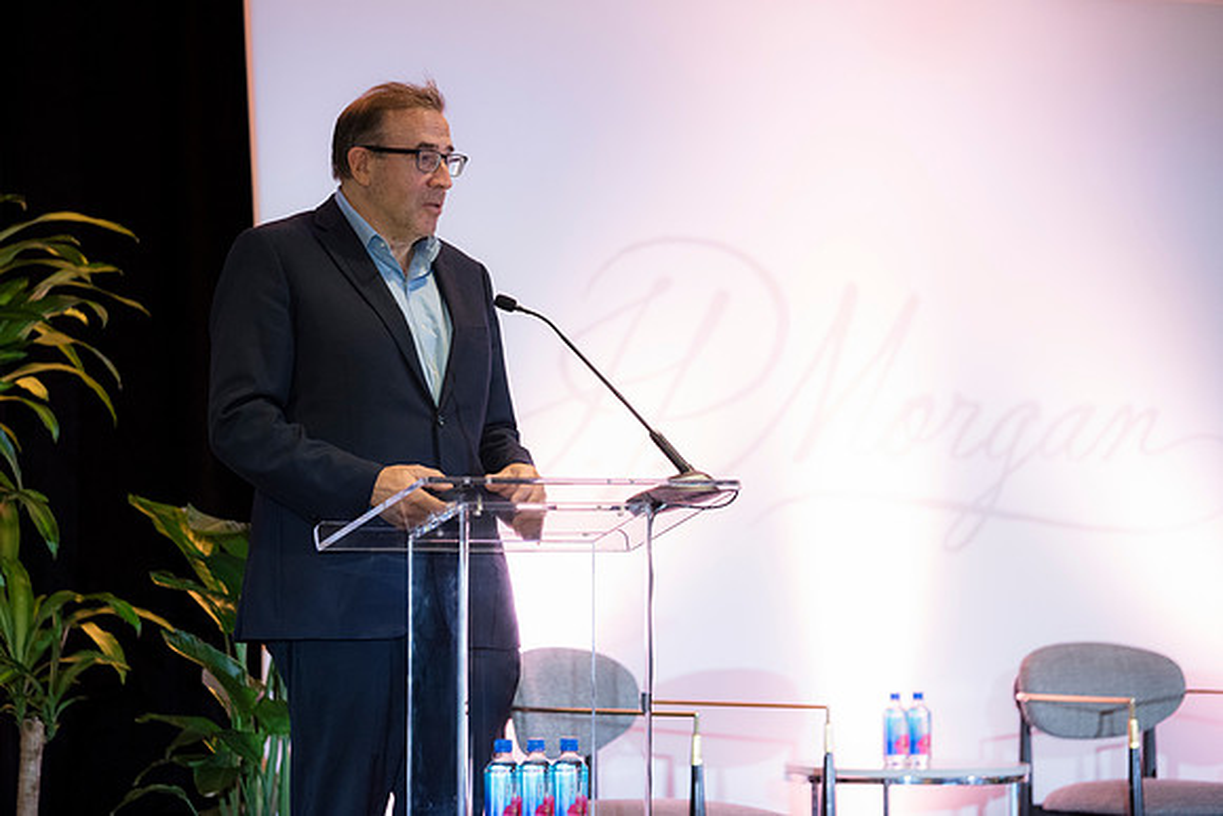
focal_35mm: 130
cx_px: 612
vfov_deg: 10.6
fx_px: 4417
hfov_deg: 15.8
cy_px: 408
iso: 1600
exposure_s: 1/160
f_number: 2.8
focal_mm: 130
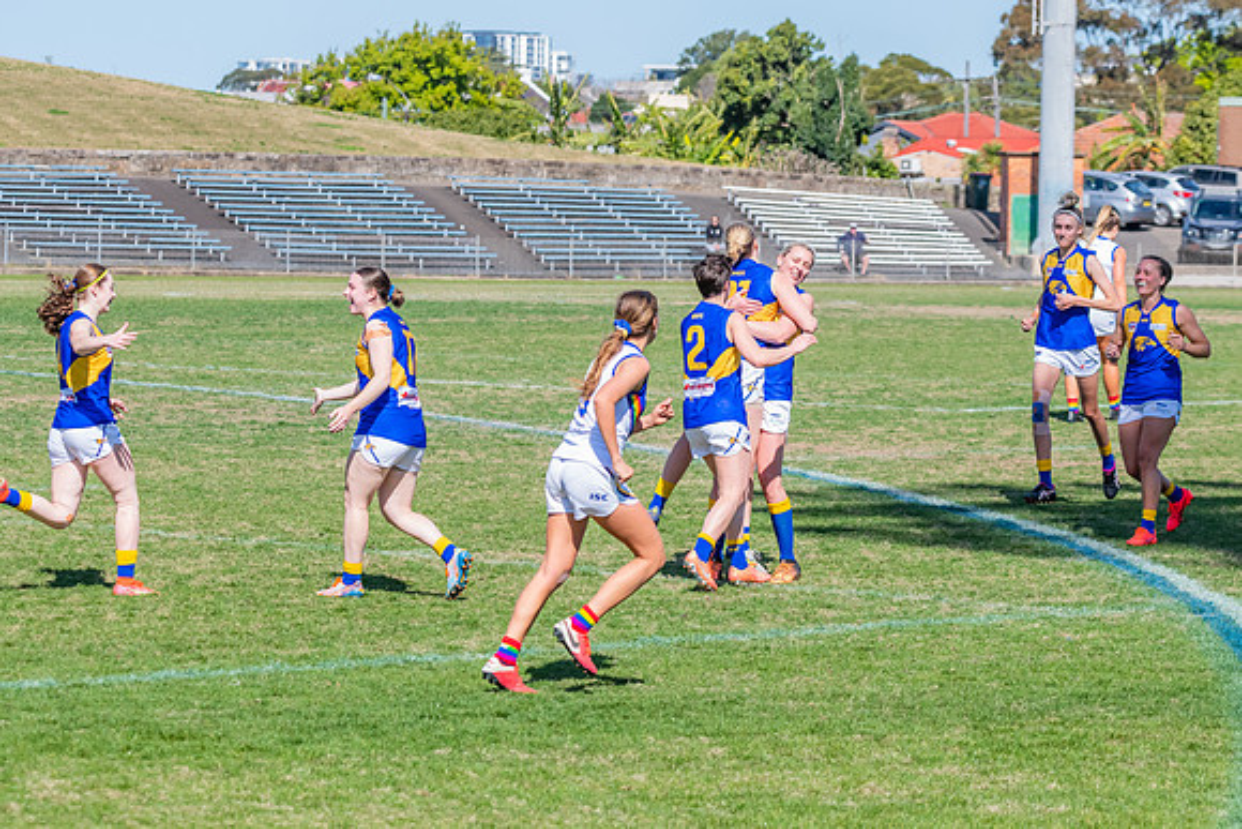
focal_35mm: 175
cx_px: 709
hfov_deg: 11.8
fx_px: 6022
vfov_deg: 7.9
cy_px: 398
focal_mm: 150
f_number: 9
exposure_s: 1/1600
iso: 800
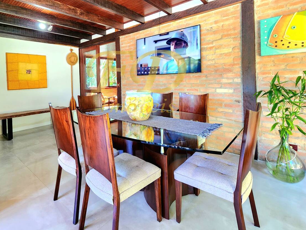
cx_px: 137
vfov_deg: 73.0
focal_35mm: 17
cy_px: 82
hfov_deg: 90.7
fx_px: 150
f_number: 2.2
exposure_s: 1/40
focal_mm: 2.2
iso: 320
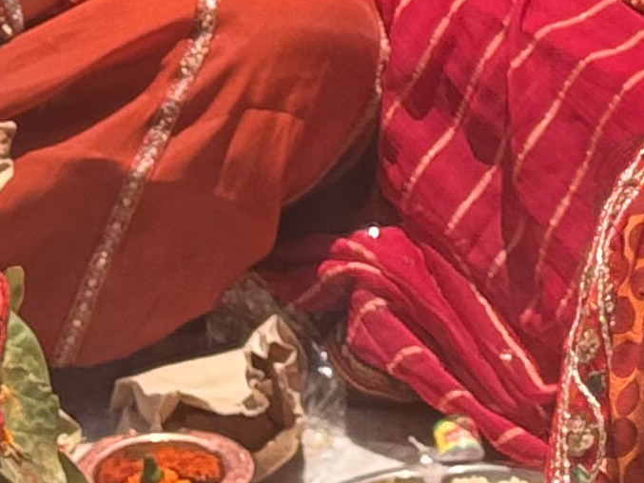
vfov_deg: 5.0
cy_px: -773
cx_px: 632
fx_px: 5322
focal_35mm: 286
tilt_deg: -15.9
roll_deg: -2.1
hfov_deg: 6.9
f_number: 1.78
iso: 64
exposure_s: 1/1724
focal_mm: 6.76
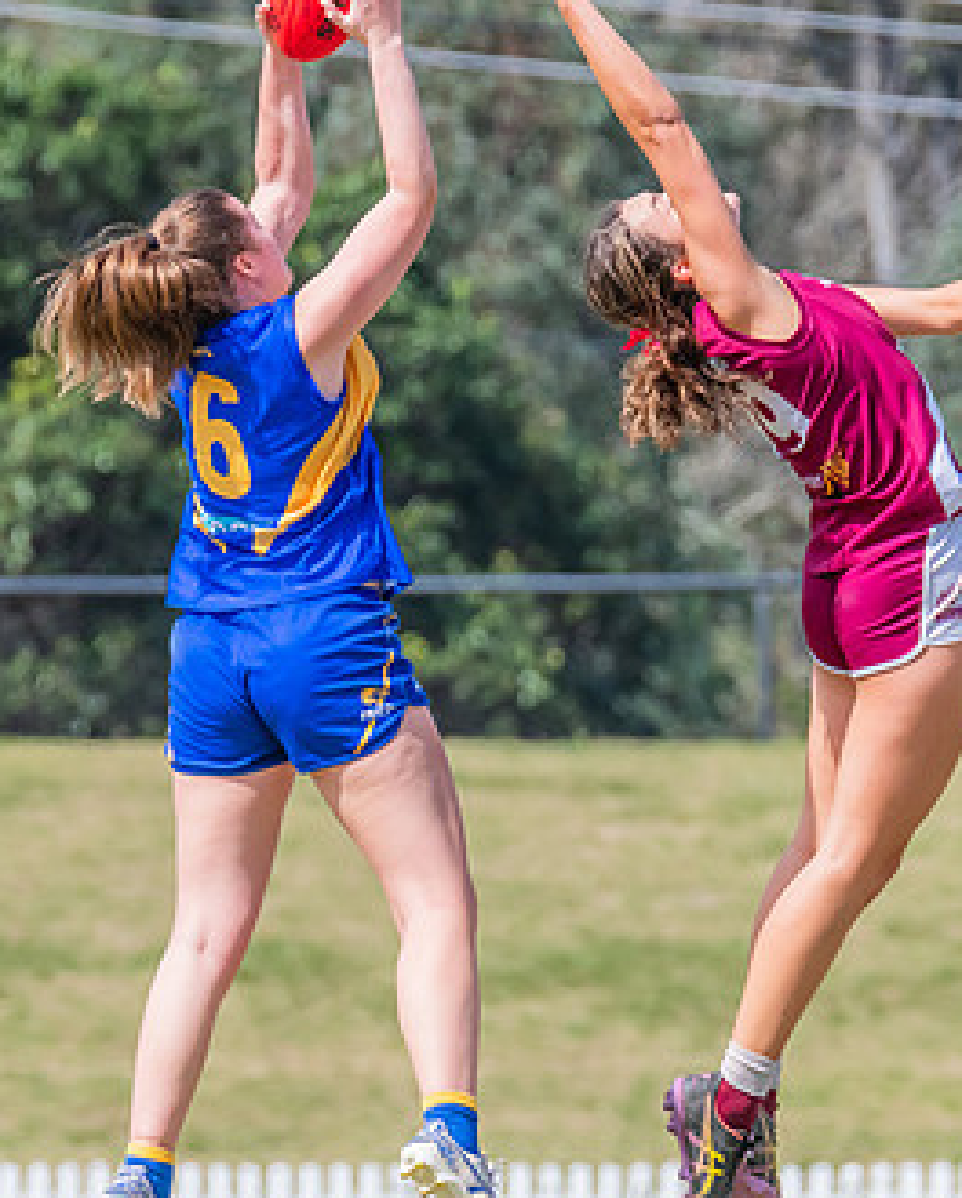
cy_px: 610
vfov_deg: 1.9
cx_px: 506
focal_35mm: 1028
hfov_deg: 1.5
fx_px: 36518
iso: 800
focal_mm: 420
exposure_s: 1/1250
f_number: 11
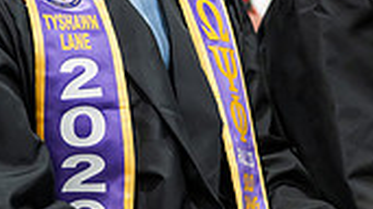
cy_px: -50
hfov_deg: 11.1
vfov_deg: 6.2
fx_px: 1908
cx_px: 109
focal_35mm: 193
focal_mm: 70
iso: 2500
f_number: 2.8
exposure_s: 1/200
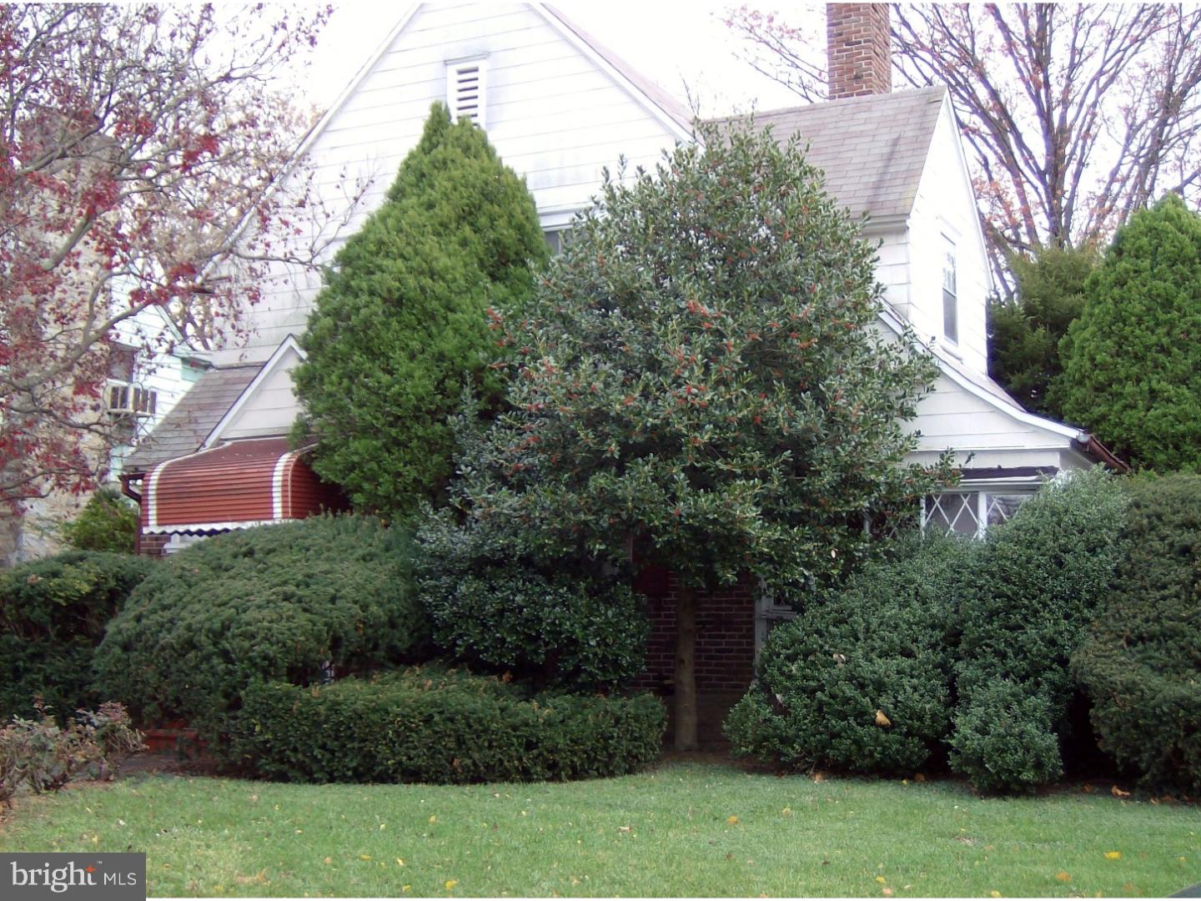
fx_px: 1596
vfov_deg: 31.5
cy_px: 450
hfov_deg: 41.2
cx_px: 600
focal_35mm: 46
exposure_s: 1/176
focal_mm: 7.7
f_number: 3.1
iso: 100
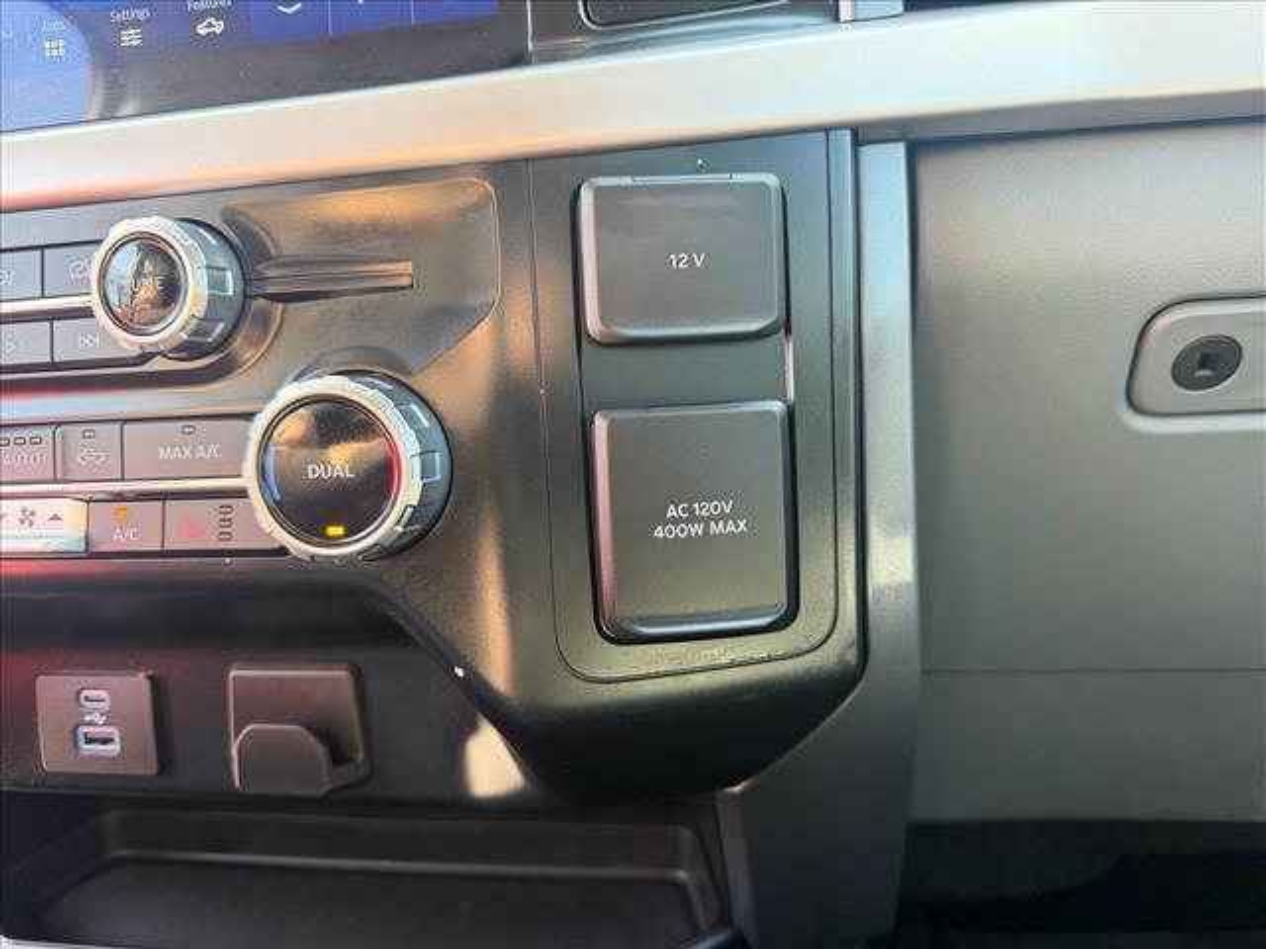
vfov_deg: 56.8
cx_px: 633
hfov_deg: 71.6
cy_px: 474
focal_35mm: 24
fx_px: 878
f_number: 1.78
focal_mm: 6.76
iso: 250
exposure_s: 1/60
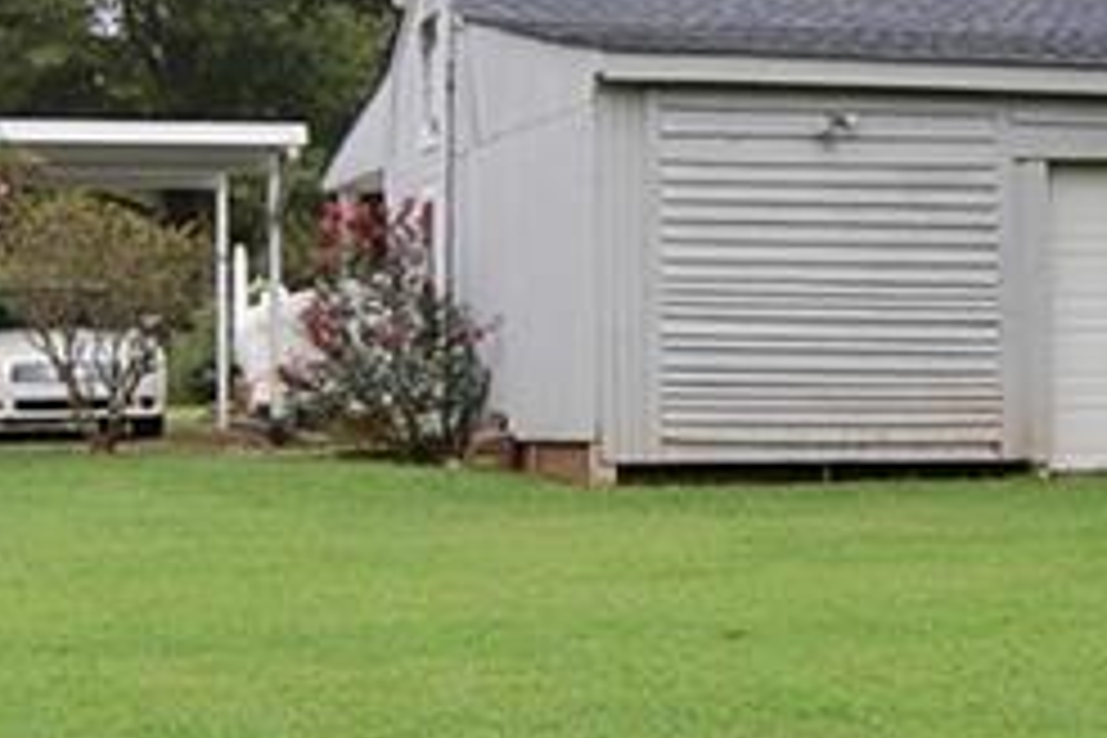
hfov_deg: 18.0
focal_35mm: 112
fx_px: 3444
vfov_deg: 12.2
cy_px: 360
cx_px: 1004
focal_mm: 18
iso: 280
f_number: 5.6
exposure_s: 1/125
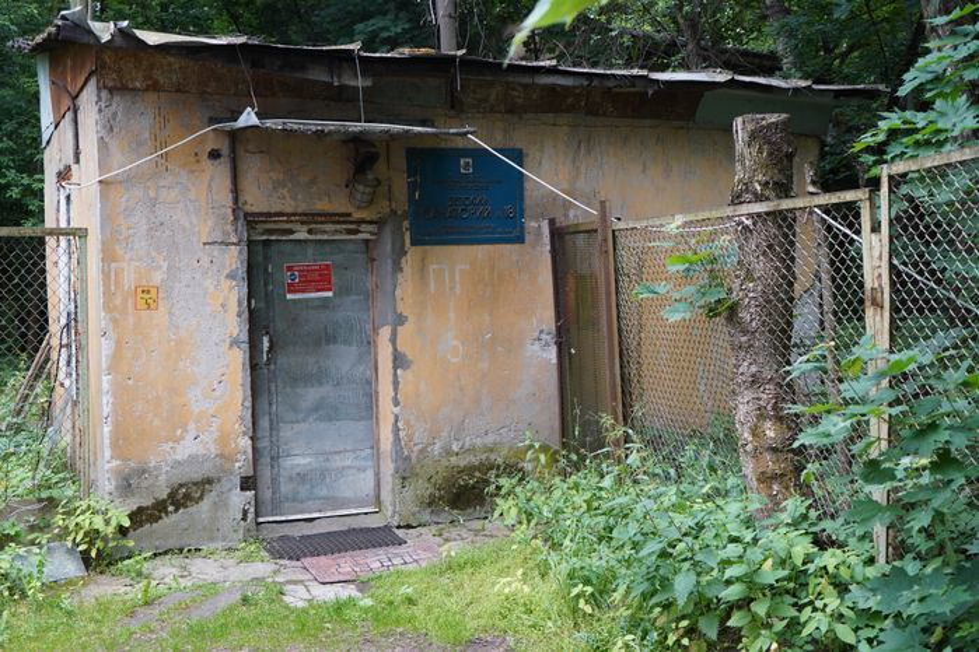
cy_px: 326
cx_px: 490
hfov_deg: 48.5
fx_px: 1088
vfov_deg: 33.4
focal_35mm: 40
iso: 500
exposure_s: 1/160
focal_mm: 40
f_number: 4.5
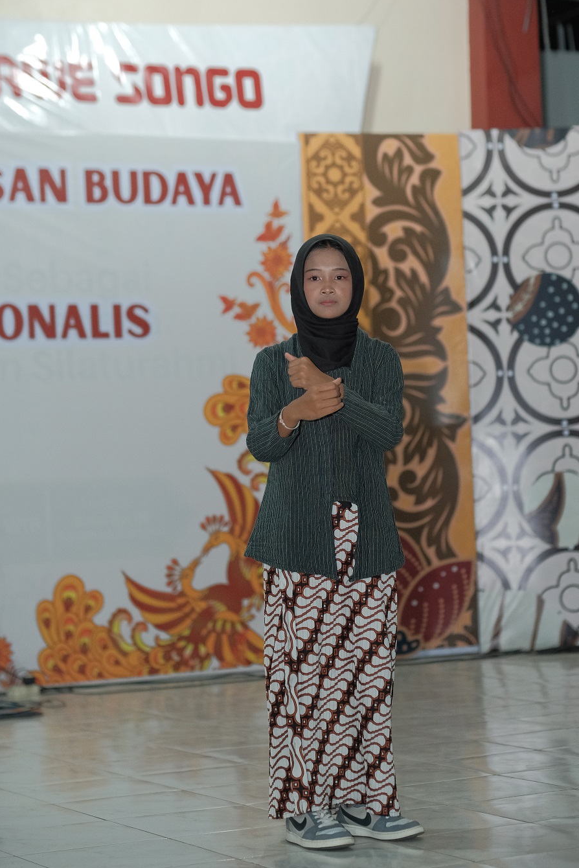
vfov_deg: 21.7
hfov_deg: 14.6
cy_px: 401
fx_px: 2266
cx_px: 312
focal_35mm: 94
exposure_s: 1/160
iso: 1600
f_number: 2
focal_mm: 56
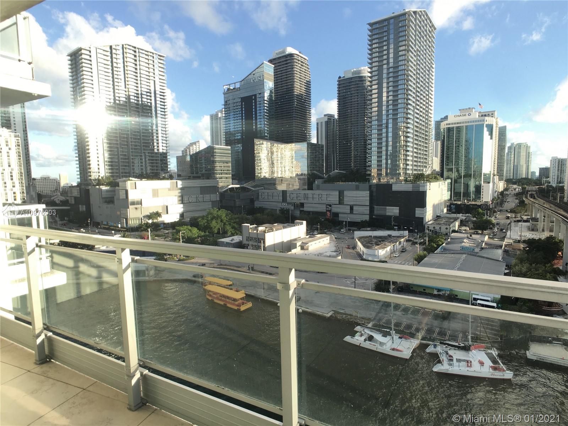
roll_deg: +0.4
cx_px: 284
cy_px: 213
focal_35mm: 29
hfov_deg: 61.7
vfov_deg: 48.2
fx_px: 476
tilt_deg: -5.7
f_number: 2.2
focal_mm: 4.15
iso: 25
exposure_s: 1/371
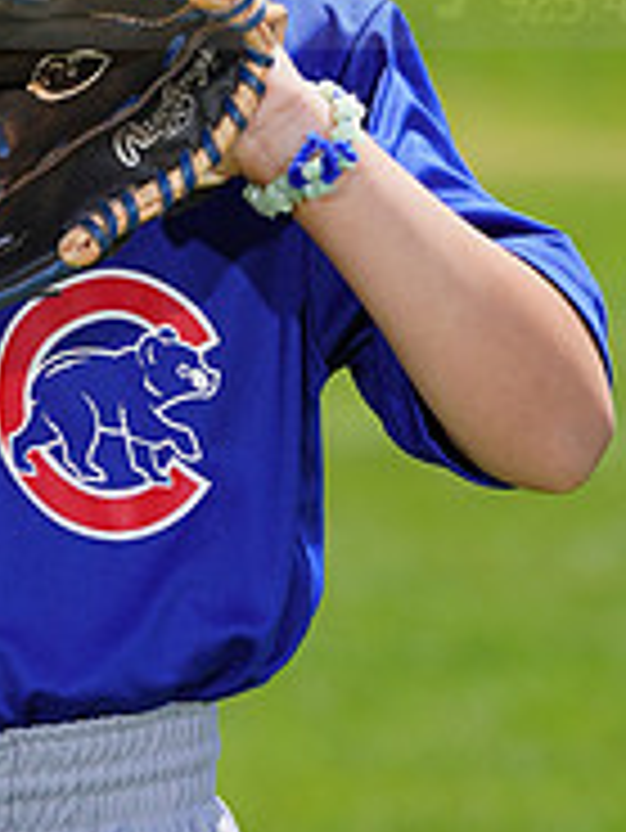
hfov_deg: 2.5
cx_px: -88
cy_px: -94
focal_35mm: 598
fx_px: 14402
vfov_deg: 3.3
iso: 100
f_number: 8
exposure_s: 1/250
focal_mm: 198
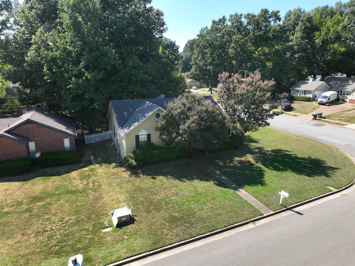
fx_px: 246
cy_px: 133
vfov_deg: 56.8
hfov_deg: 71.6
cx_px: 178
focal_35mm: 24
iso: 120
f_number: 2.8
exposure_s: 1/1000
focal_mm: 12.29
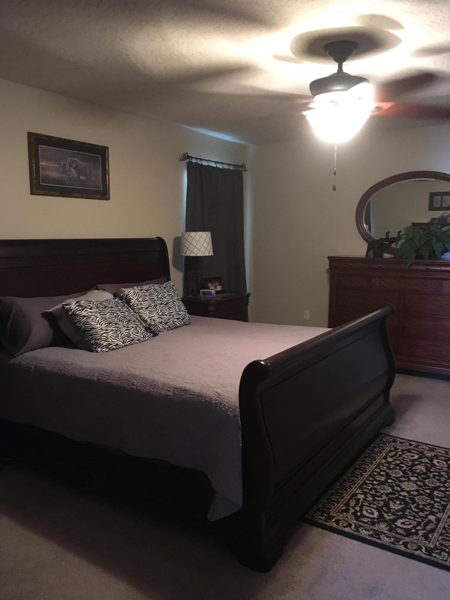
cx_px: 225
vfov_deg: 61.7
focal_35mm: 29
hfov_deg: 48.2
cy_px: 300
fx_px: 503
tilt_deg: -7.8
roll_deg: +0.7
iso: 320
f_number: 2.2
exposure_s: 1/15
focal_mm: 4.15
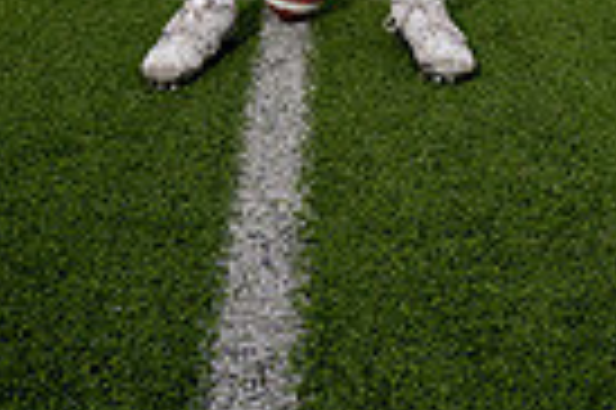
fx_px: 1401
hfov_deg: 24.8
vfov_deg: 13.7
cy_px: -455
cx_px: 328
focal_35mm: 82
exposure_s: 1/250
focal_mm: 25
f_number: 8
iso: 100
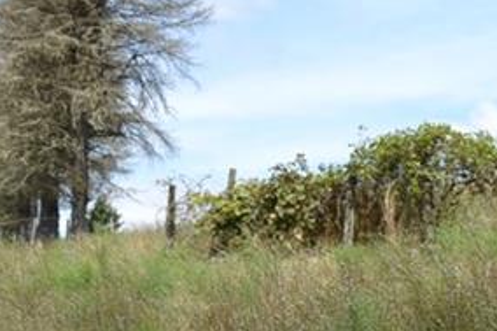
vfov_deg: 10.5
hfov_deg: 15.5
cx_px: 502
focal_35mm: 130
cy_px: 285
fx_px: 1794
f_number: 7.1
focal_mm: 24
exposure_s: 1/200
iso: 100
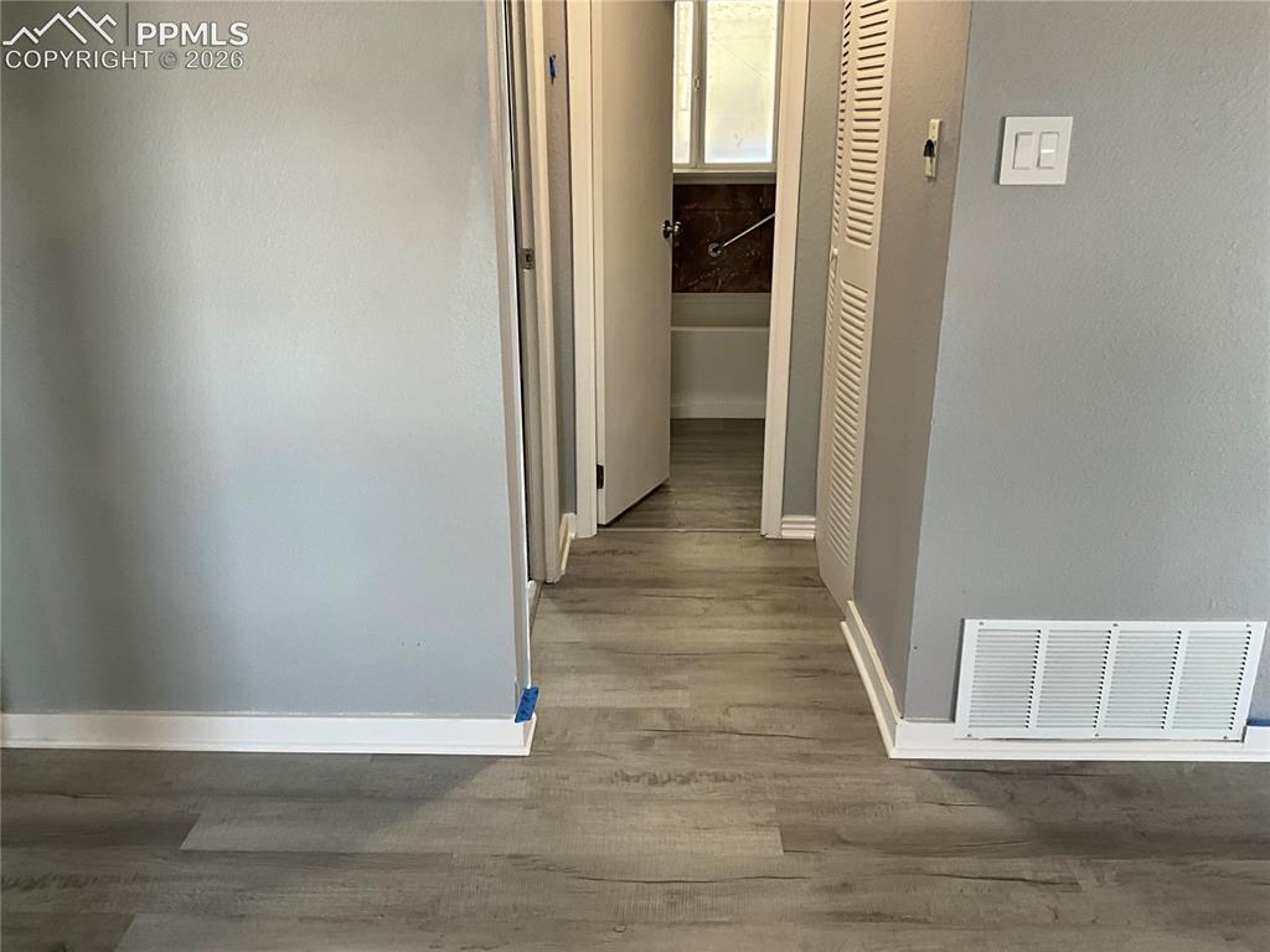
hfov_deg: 61.7
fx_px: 1063
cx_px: 635
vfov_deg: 48.2
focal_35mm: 29
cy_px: 476
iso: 64
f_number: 1.8
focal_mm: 3
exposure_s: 1/73
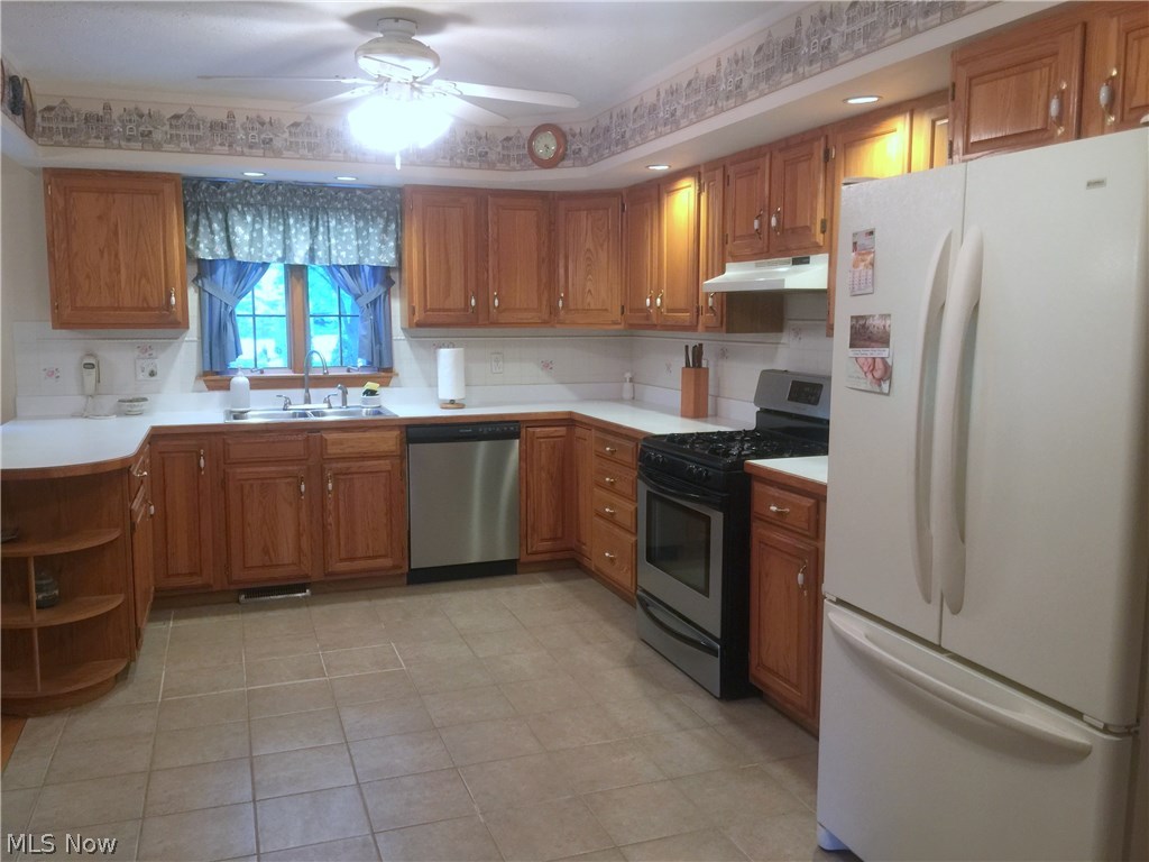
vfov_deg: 48.2
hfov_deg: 61.7
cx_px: 574
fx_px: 963
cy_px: 431
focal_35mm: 29
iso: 80
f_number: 2.2
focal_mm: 4.15
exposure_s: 1/15
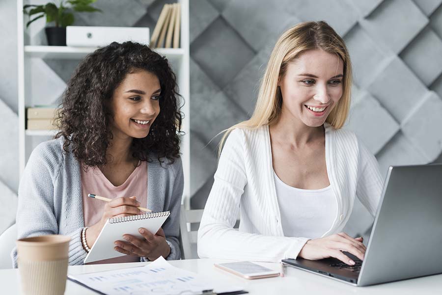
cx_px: 221
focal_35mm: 50
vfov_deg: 27.0
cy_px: 148
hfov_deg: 39.6
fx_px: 614
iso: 320
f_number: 3.2
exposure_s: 1/160
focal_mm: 50
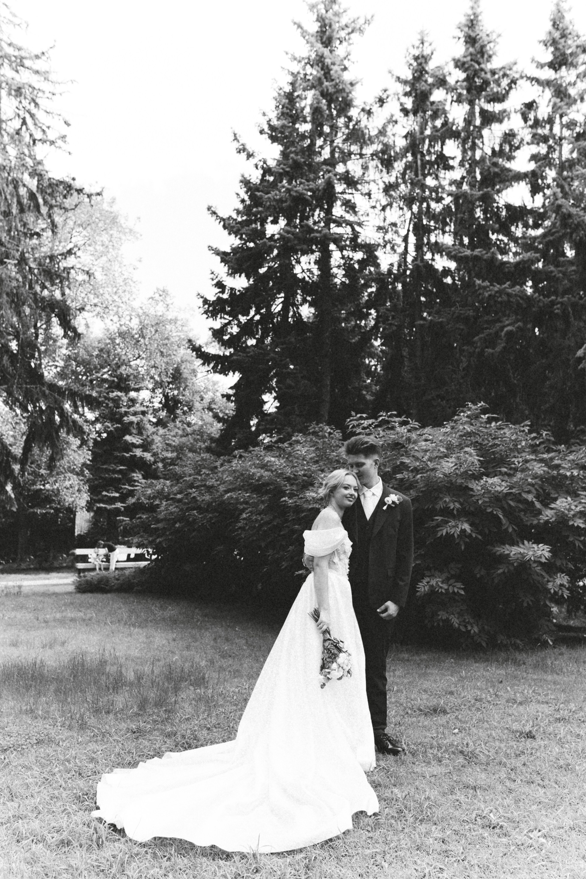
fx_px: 855
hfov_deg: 37.9
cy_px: 440
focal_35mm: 35
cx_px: 293
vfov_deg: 54.4
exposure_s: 1/500
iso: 320
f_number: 4
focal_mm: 35
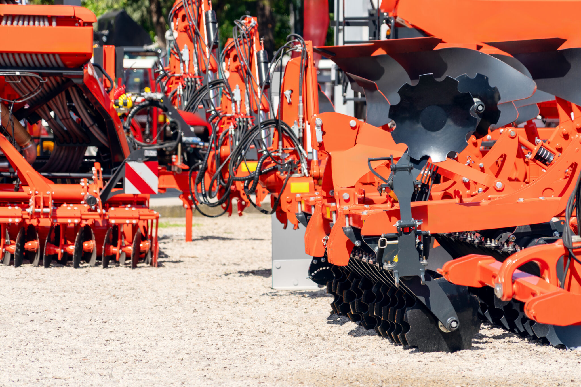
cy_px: 194
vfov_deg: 6.8
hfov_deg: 10.2
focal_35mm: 201
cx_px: 290
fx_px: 3244
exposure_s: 1/320
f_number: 6.3
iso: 100
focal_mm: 201
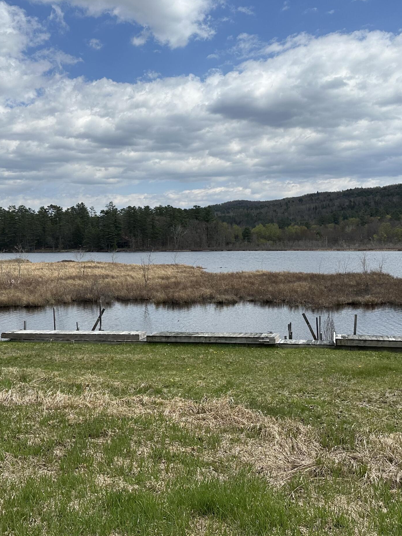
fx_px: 604
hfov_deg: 36.8
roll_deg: +0.1
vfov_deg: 47.9
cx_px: 188
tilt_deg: -1.2
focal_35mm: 39
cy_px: 263
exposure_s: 1/7576
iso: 80
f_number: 1.78
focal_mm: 6.86
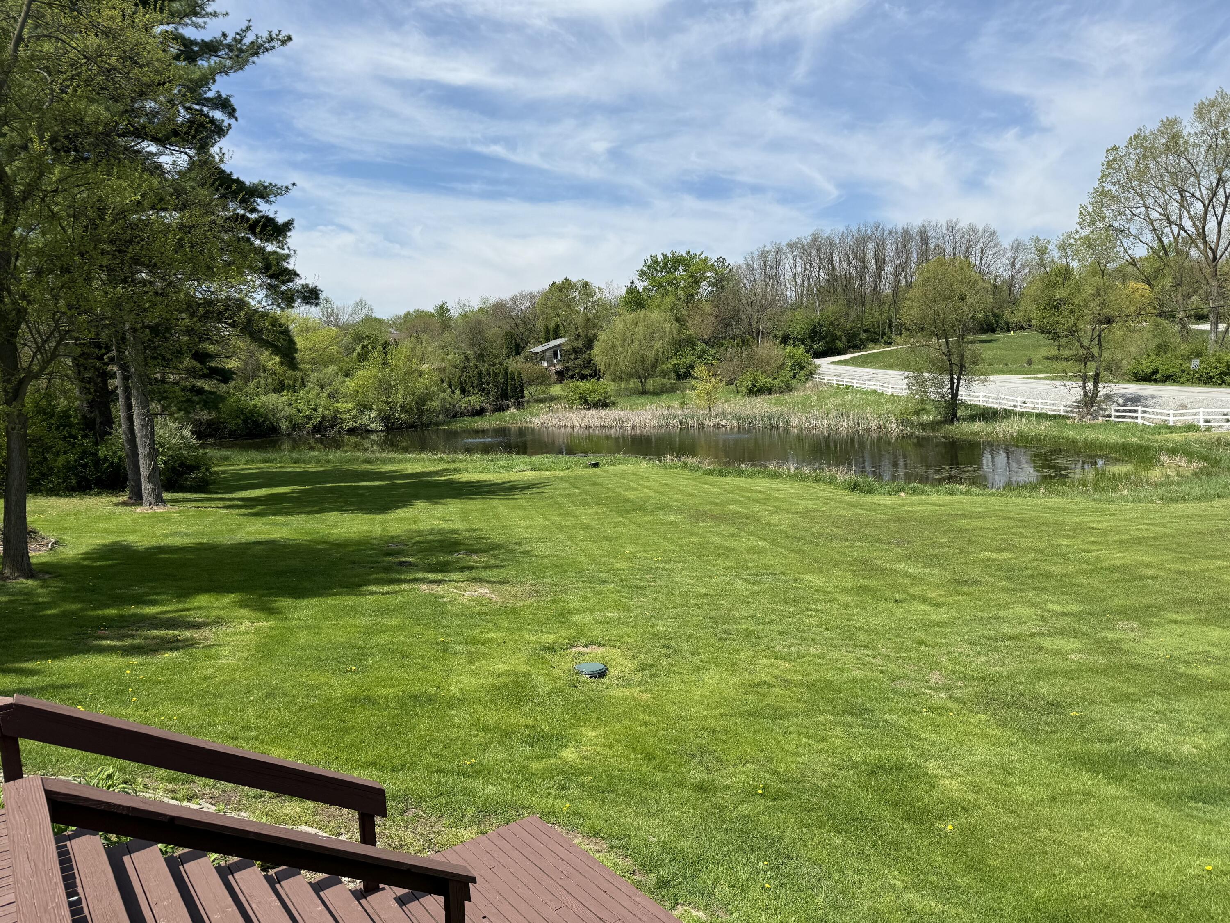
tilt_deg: -7.7
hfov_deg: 71.6
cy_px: 462
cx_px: 615
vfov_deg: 56.8
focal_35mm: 24
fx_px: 853
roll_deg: +3.2
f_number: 1.78
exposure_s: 1/4975
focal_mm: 6.76
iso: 80
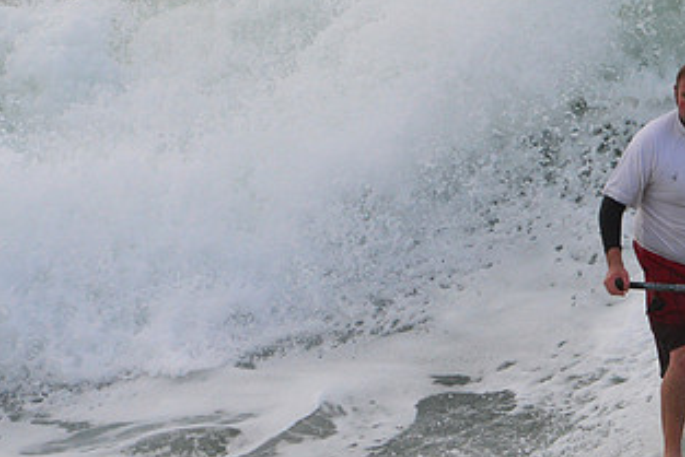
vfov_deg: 1.4
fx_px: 19397
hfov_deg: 2.0
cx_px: 611
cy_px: 239
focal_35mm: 1019
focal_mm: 550
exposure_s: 1/800
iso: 1250
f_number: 13
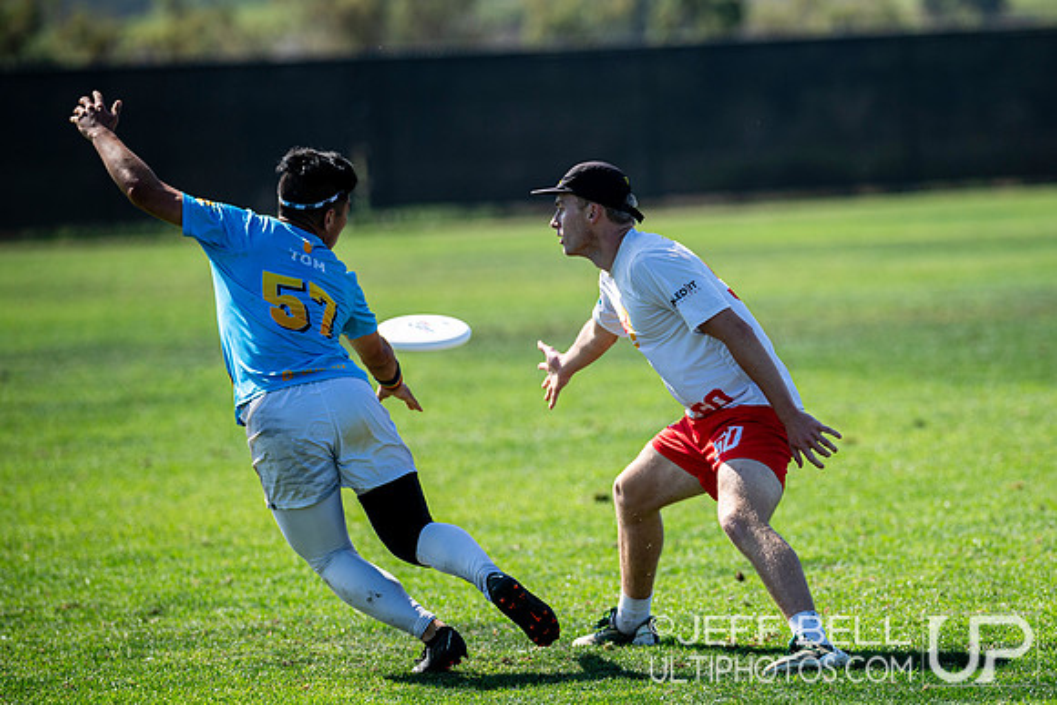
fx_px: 8619
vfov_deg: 4.7
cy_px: 352
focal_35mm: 293
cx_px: 705
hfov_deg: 7.0
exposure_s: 1/2000
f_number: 2.8
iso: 180
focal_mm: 220
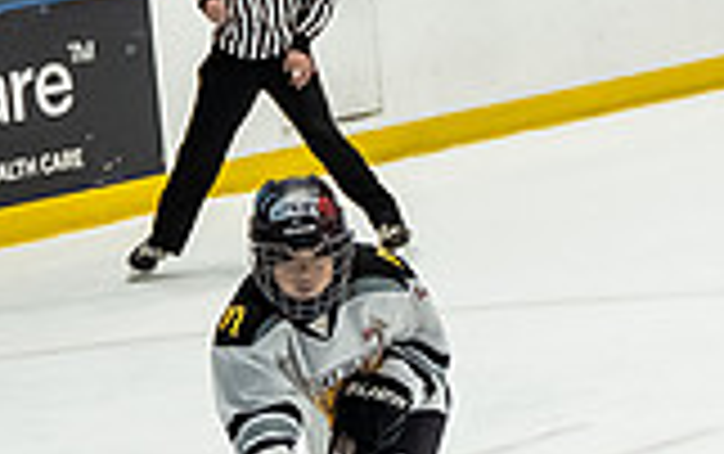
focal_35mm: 235
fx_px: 4642
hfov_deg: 8.9
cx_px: 530
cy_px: 564
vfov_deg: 5.6
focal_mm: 33
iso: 2500
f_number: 2.8
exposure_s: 1/1000
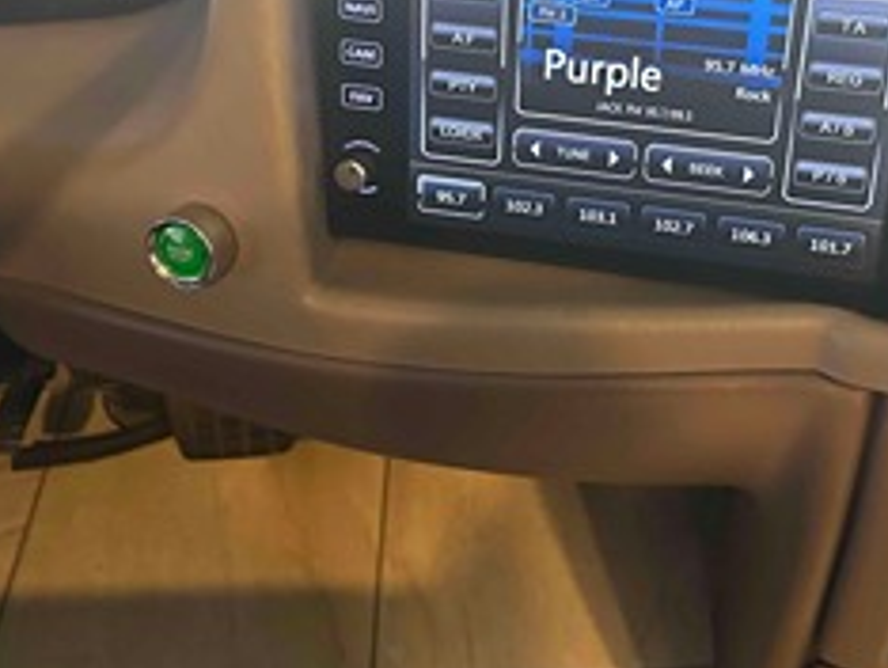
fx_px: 1053
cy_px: 178
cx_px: 588
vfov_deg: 34.6
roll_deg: +2.9
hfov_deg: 45.1
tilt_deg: -43.9
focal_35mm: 41
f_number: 1.78
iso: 800
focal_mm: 6.86
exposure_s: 1/60
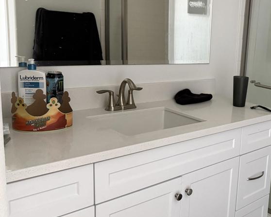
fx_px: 345
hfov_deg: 39.9
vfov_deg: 34.9
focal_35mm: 43
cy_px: 107
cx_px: 241
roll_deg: -4.4
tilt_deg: -11.6
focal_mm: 6.76
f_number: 1.78
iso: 640
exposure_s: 1/60
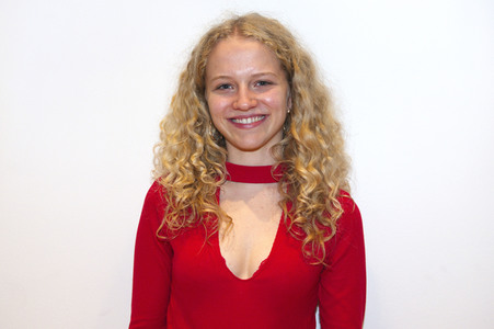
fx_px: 617
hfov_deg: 43.6
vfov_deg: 29.8
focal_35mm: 45
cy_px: 164
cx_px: 247
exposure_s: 1/100
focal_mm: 45
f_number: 5
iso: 1250
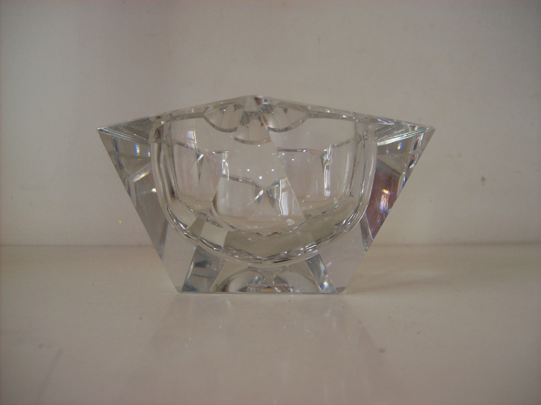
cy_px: 202
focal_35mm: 36
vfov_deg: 39.6
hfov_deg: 51.4
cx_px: 270
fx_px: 562
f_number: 2.7
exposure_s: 1/64
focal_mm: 6
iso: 80
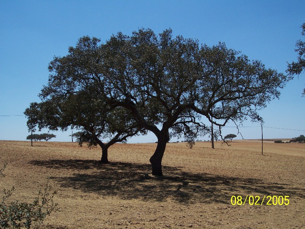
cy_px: 114
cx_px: 152
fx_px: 335
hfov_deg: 49.0
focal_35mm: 38
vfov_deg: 37.7
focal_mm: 8
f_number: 4.8
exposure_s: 1/1000
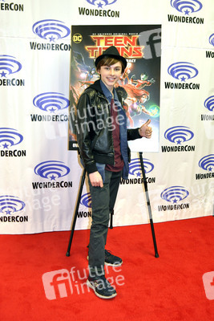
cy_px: 160
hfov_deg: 36.9
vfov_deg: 53.1
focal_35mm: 36
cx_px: 107
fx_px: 321
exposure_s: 1/60
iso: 1000
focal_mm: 24
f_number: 4.5
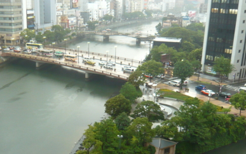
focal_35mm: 46
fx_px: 308
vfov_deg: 27.8
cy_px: 104
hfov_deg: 43.0
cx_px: 88
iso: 200
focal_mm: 4.6
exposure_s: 1/30
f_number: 2.8
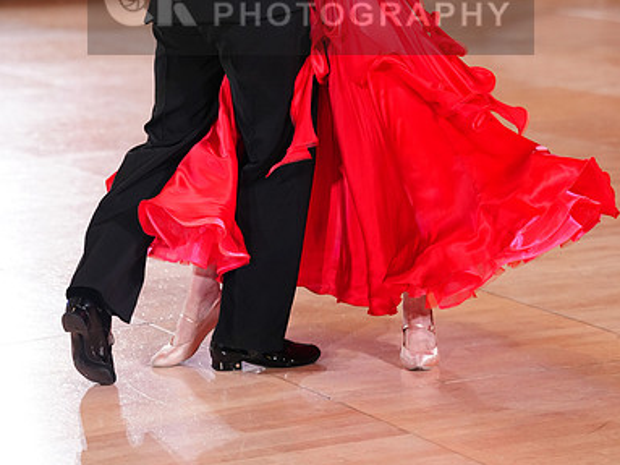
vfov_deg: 9.6
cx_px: 312
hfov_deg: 12.9
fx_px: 2739
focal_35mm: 153
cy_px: 2
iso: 2500
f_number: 2.8
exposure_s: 1/640
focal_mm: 105
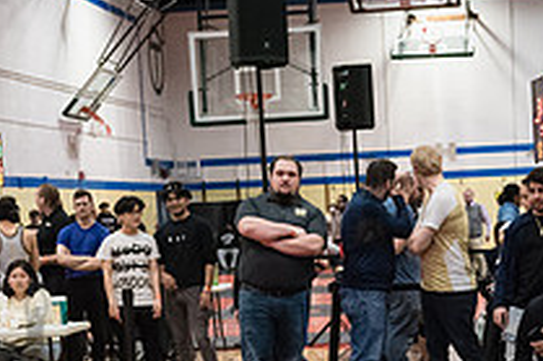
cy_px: 448
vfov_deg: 13.3
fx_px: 1507
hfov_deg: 20.3
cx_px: 369
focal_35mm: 100
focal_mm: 36
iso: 8000
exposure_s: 1/500
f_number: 3.2
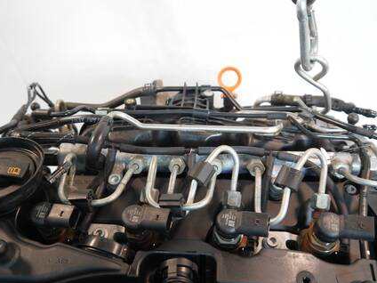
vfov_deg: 41.8
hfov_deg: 53.9
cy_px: 146
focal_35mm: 34
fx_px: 370
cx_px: 178
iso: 1250
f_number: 3.6
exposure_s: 1/125
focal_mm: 15
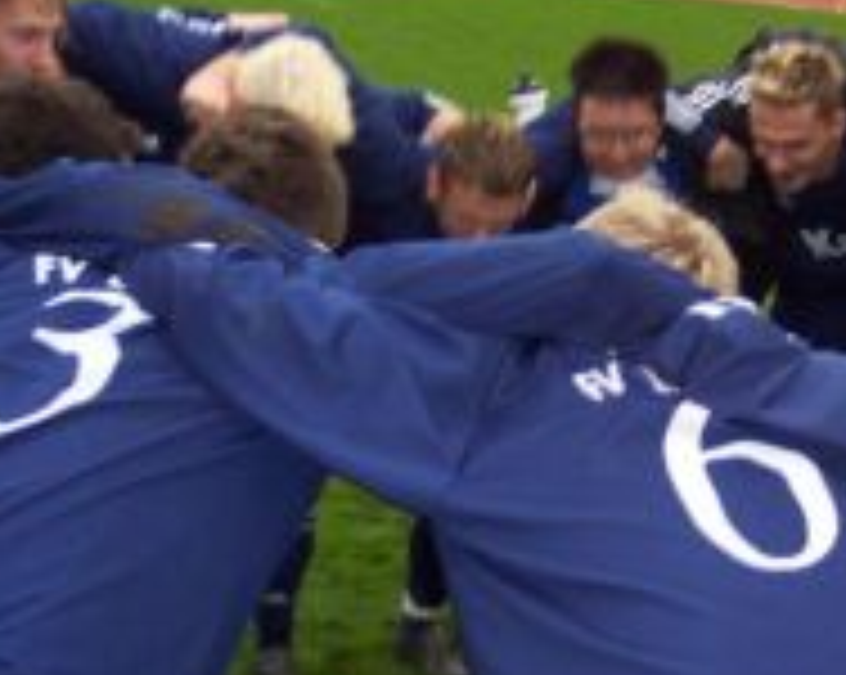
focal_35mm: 81
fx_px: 2026
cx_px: 536
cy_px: 328
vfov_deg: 18.9
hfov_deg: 23.5
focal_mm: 8
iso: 140
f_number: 2.8
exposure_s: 1/60
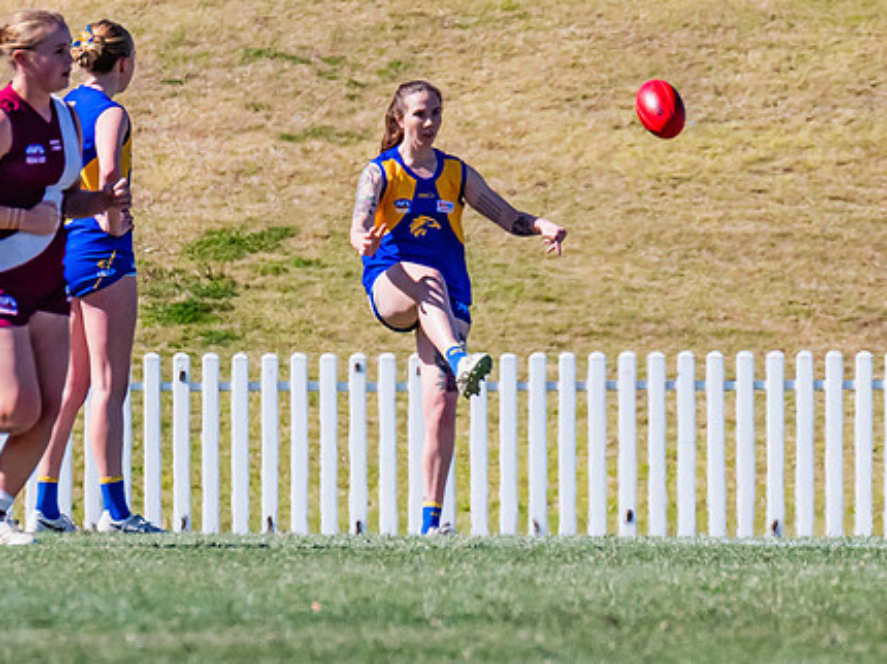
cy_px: 330
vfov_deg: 1.2
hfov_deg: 1.6
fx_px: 32473
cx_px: 443
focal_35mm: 1268
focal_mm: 420
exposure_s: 1/1600
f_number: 10
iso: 800
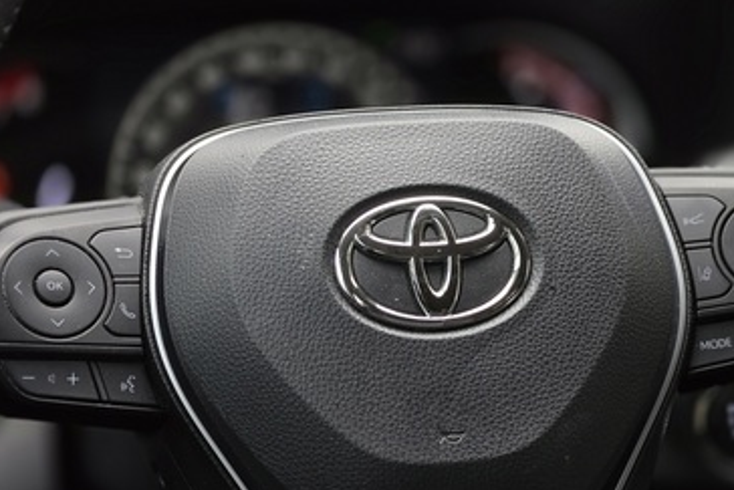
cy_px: 269
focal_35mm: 138
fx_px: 2815
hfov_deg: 14.9
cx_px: 417
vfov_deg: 9.9
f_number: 2.9
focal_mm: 18.6
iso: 250
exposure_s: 1/60
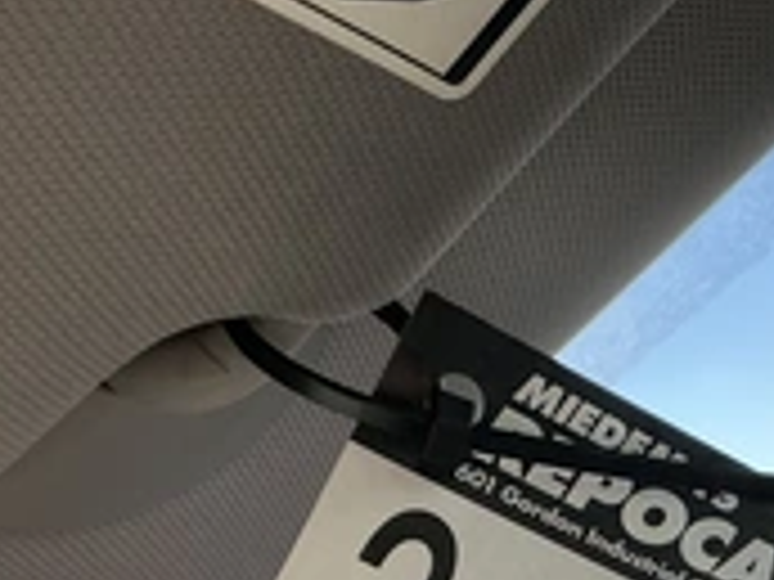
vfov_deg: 21.3
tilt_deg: +3.3
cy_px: 661
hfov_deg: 28.7
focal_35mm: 65
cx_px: 693
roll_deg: +37.3
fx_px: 1453
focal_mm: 3
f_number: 1.8
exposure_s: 1/221
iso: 20
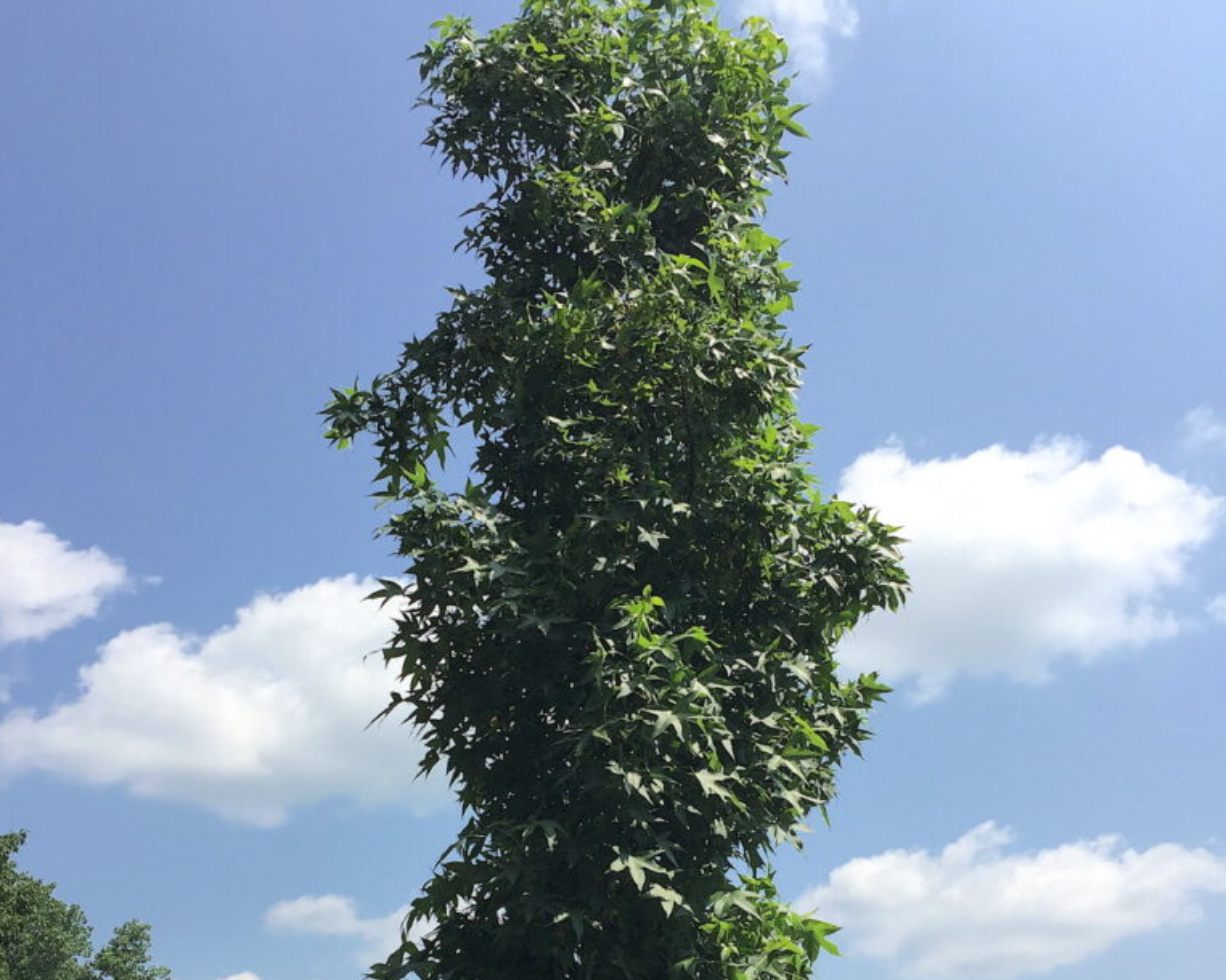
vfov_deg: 37.6
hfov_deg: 47.9
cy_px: 802
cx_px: 612
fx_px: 1378
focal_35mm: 38
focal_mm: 4.15
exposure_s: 1/2198
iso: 32
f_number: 2.2
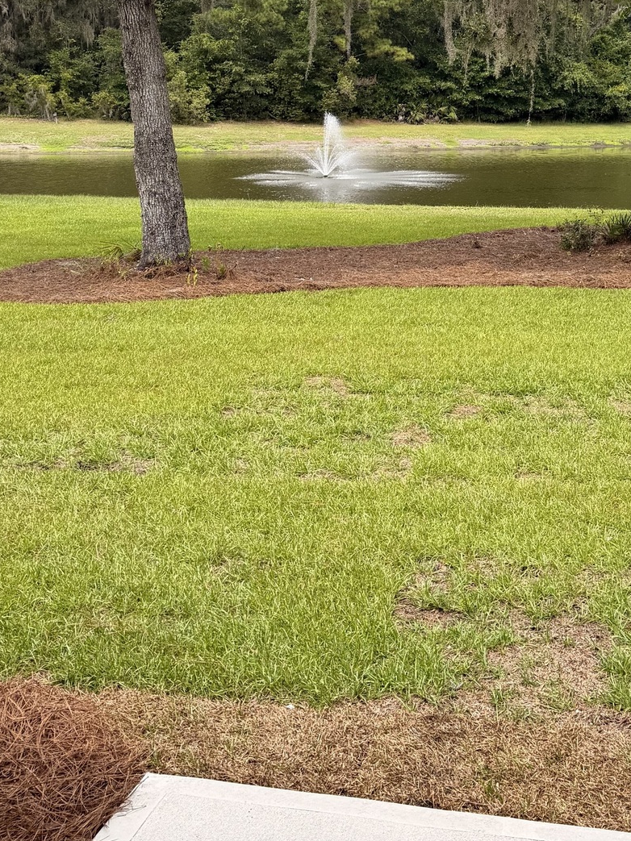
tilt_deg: -4.6
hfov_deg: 27.2
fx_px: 1288
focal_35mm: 53
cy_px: 213
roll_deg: +0.3
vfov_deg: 35.4
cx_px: 472
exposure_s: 1/1949
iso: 80
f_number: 1.78
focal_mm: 6.76
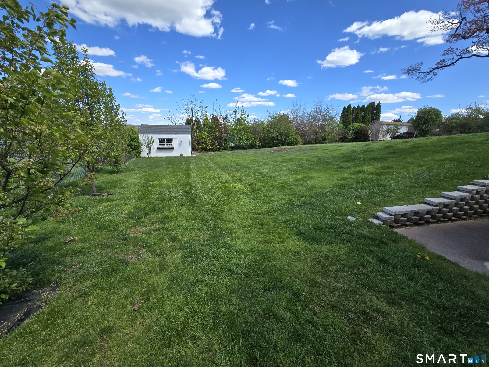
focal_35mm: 13
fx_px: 184
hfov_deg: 106.2
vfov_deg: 89.9
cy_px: 184
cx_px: 244
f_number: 2.2
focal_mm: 2.2
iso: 50
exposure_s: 1/1290
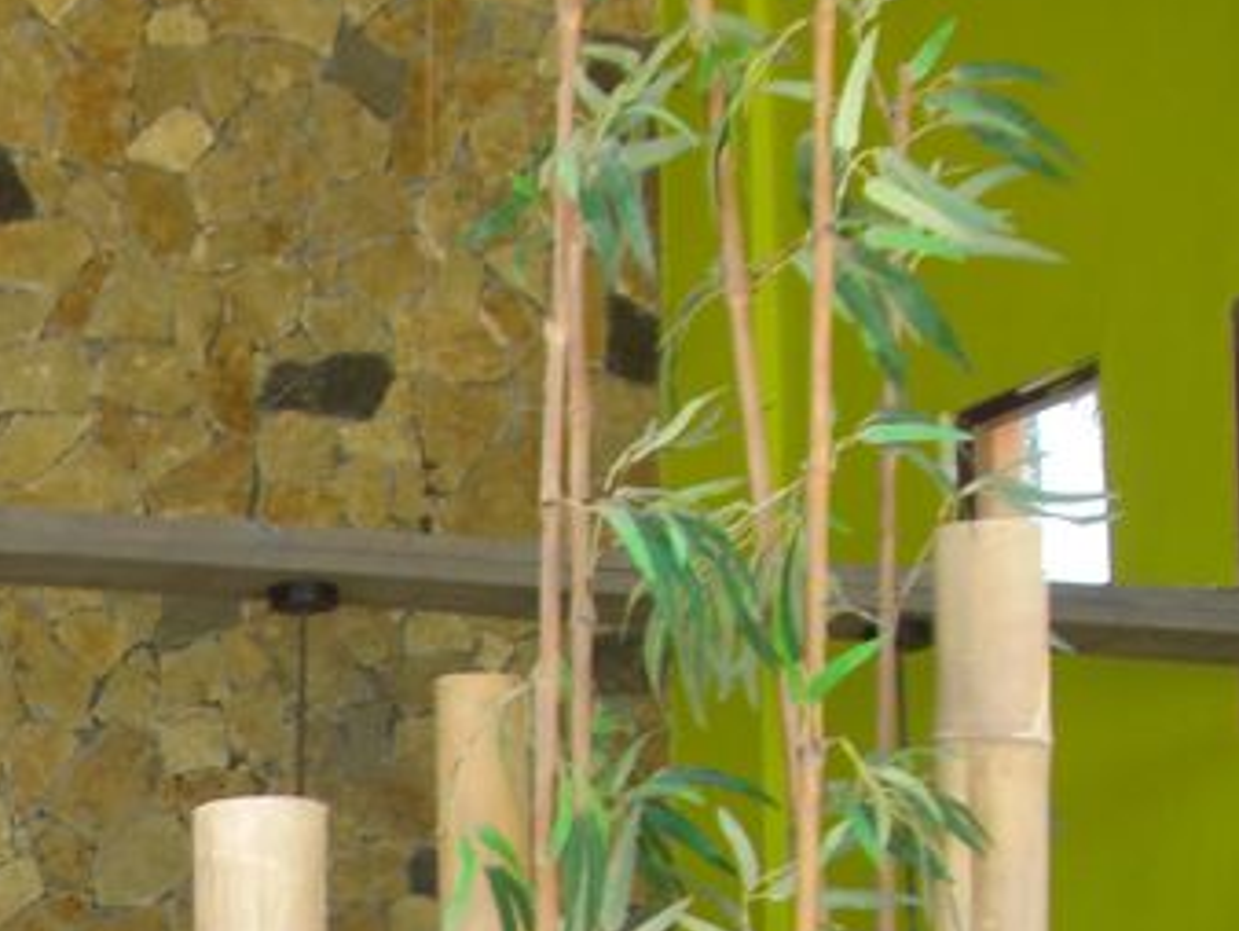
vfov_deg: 12.4
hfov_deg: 15.9
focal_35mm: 115
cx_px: -543
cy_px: 1290
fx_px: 4119
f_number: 2.7
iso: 64
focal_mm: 6.2
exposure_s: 1/100
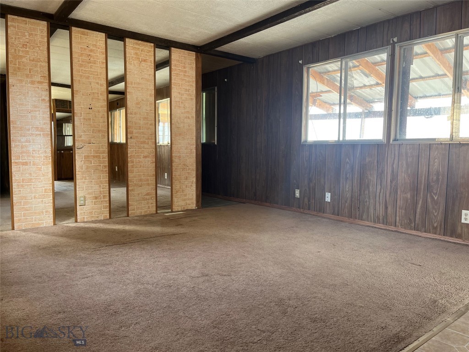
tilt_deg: -5.7
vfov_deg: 53.1
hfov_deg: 67.3
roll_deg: -0.7
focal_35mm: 26
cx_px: 234
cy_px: 176
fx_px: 352
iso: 125
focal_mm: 5.1
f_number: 1.6
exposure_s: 1/112
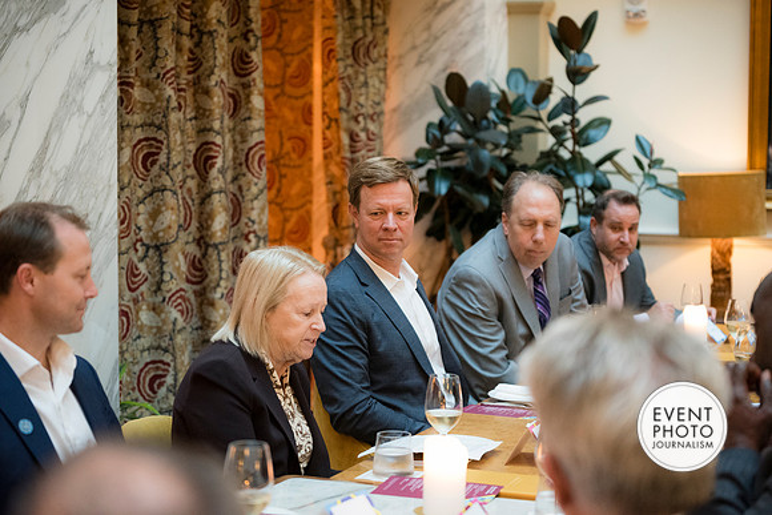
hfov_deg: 28.8
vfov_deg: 19.5
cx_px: 386
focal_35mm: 70
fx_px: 1501
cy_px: 258
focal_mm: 70
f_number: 2.8
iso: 6400
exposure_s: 1/125
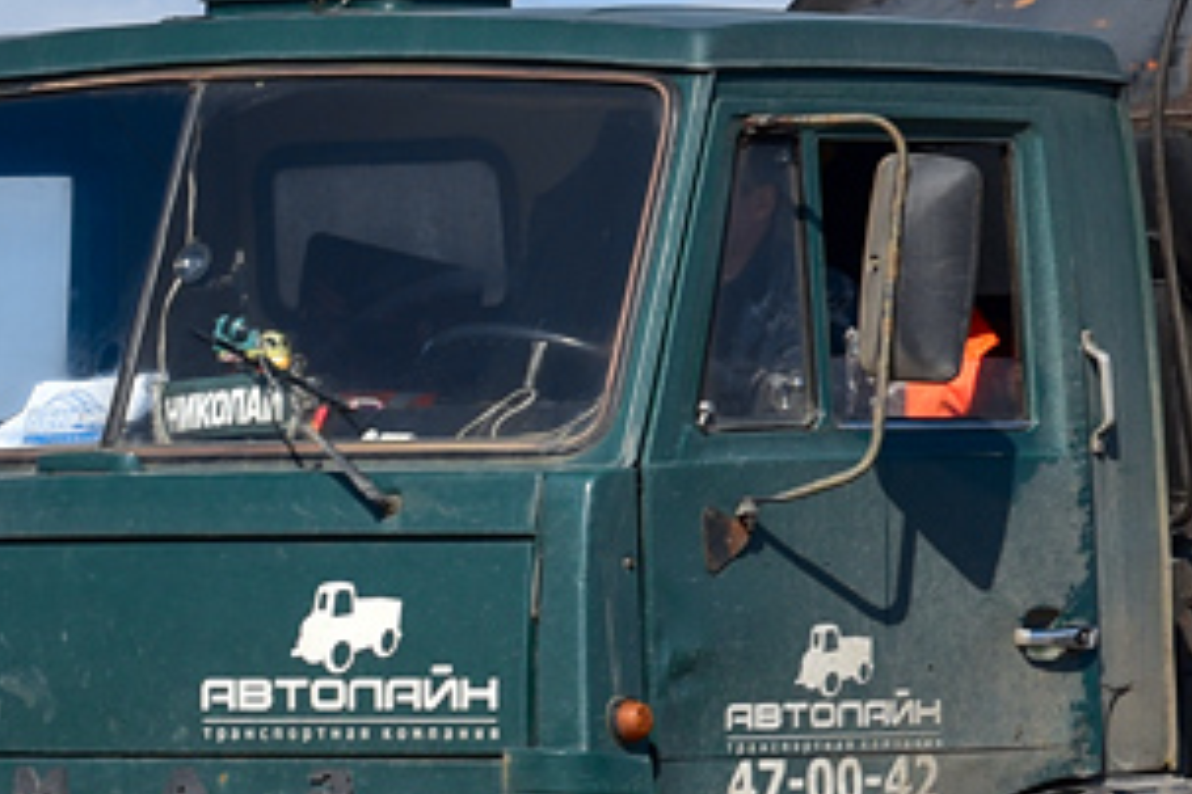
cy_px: 287
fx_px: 9171
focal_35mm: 277
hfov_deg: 7.4
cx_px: 1133
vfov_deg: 5.0
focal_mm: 70
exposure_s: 1/1250
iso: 200
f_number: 7.1
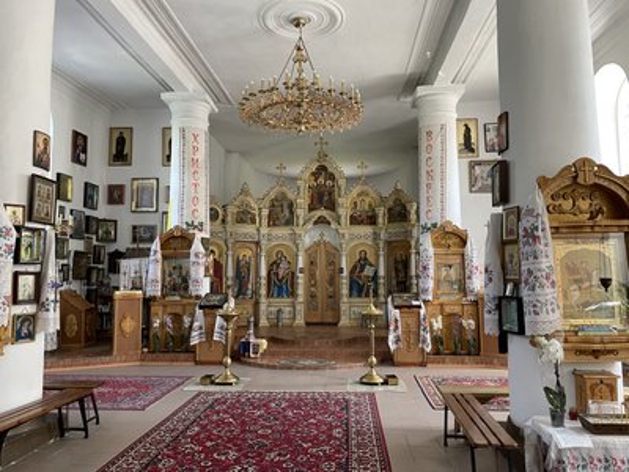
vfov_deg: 53.1
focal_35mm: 26
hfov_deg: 67.3
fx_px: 472
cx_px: 314
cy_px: 236
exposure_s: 1/93
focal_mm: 4.2
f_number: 1.6
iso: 125
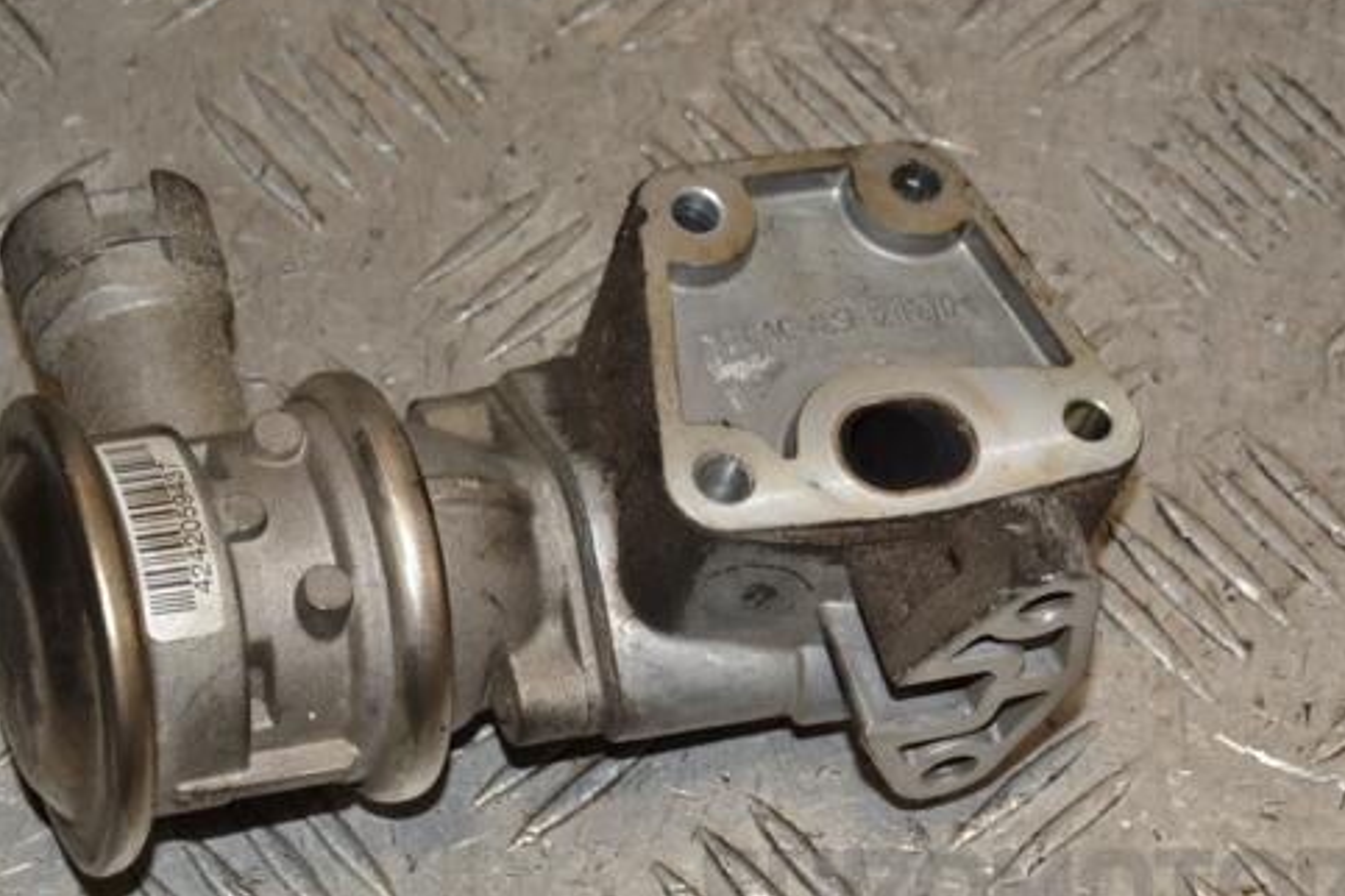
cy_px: 520
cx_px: 652
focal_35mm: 108
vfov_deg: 12.7
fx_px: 4035
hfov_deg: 18.9
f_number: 9
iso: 800
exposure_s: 1/200
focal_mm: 58
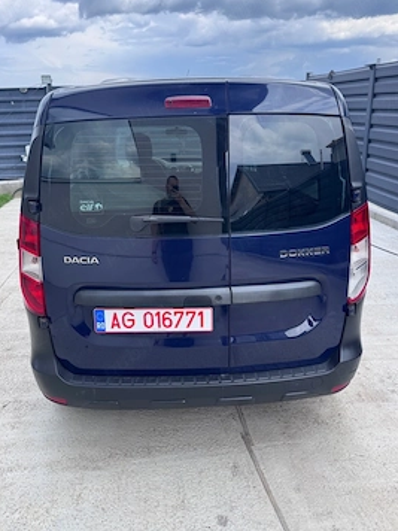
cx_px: 180
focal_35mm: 27
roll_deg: +2.5
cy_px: 245
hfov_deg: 51.3
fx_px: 414
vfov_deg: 65.2
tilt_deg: -18.7
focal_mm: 6.76
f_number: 1.78
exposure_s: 1/1311
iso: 80
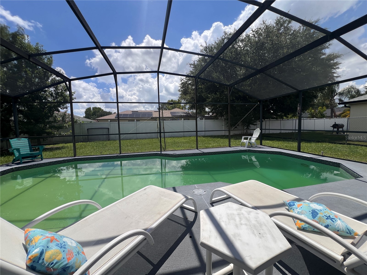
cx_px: 184
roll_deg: +1.4
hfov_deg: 106.2
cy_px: 138
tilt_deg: -4.6
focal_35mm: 13
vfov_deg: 89.9
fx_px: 138
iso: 32
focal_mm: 1.57
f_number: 1.8
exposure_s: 1/1309
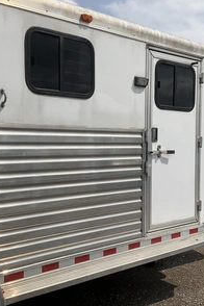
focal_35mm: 41
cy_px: 154
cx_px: 94
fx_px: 348
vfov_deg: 47.4
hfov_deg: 32.6
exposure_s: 1/4405
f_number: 1.8
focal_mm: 3
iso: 25
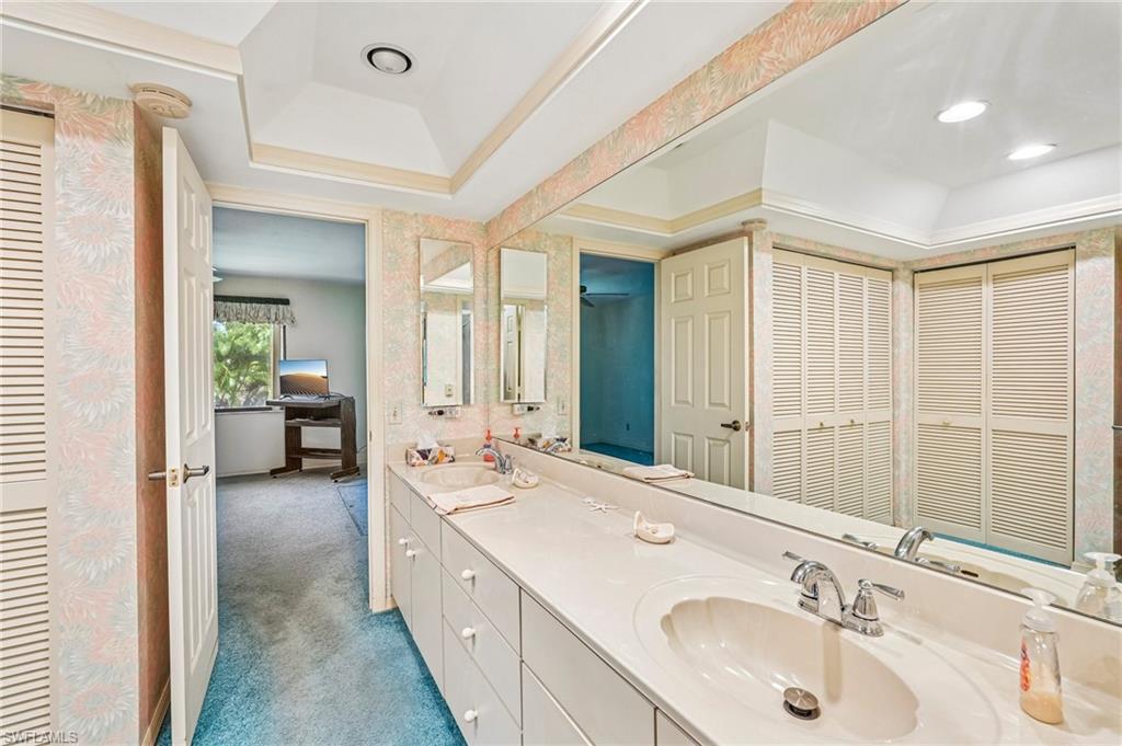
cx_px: 561
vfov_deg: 72.0
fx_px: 514
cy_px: 373
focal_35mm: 16
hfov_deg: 95.0
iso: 400
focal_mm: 16.5
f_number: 8
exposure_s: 1/8
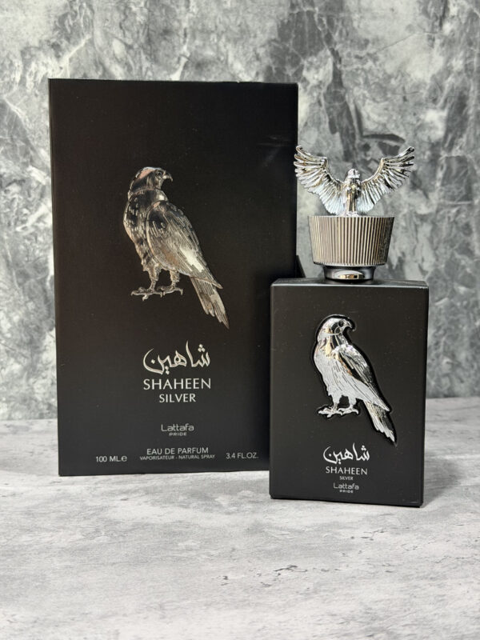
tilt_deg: -7.4
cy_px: 320
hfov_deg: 30.3
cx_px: 240
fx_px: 887
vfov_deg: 39.7
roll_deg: -0.8
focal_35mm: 48
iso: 640
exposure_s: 1/24
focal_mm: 6.76
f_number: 1.78
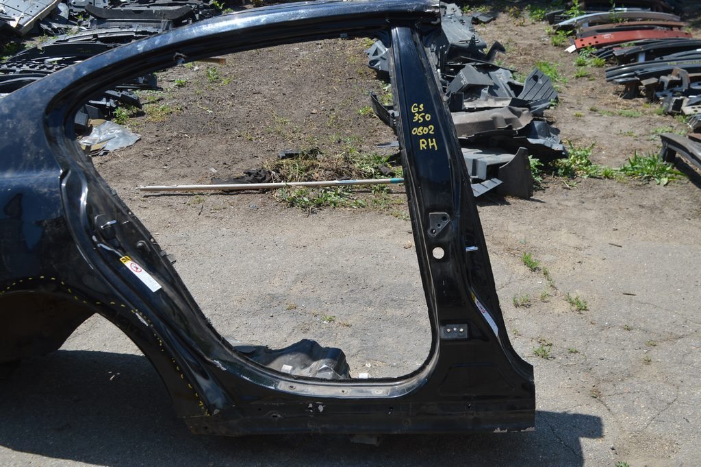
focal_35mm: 38
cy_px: 234
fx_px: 730
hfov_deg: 51.3
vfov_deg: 35.4
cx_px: 350
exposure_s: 1/250
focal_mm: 25
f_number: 8
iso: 100
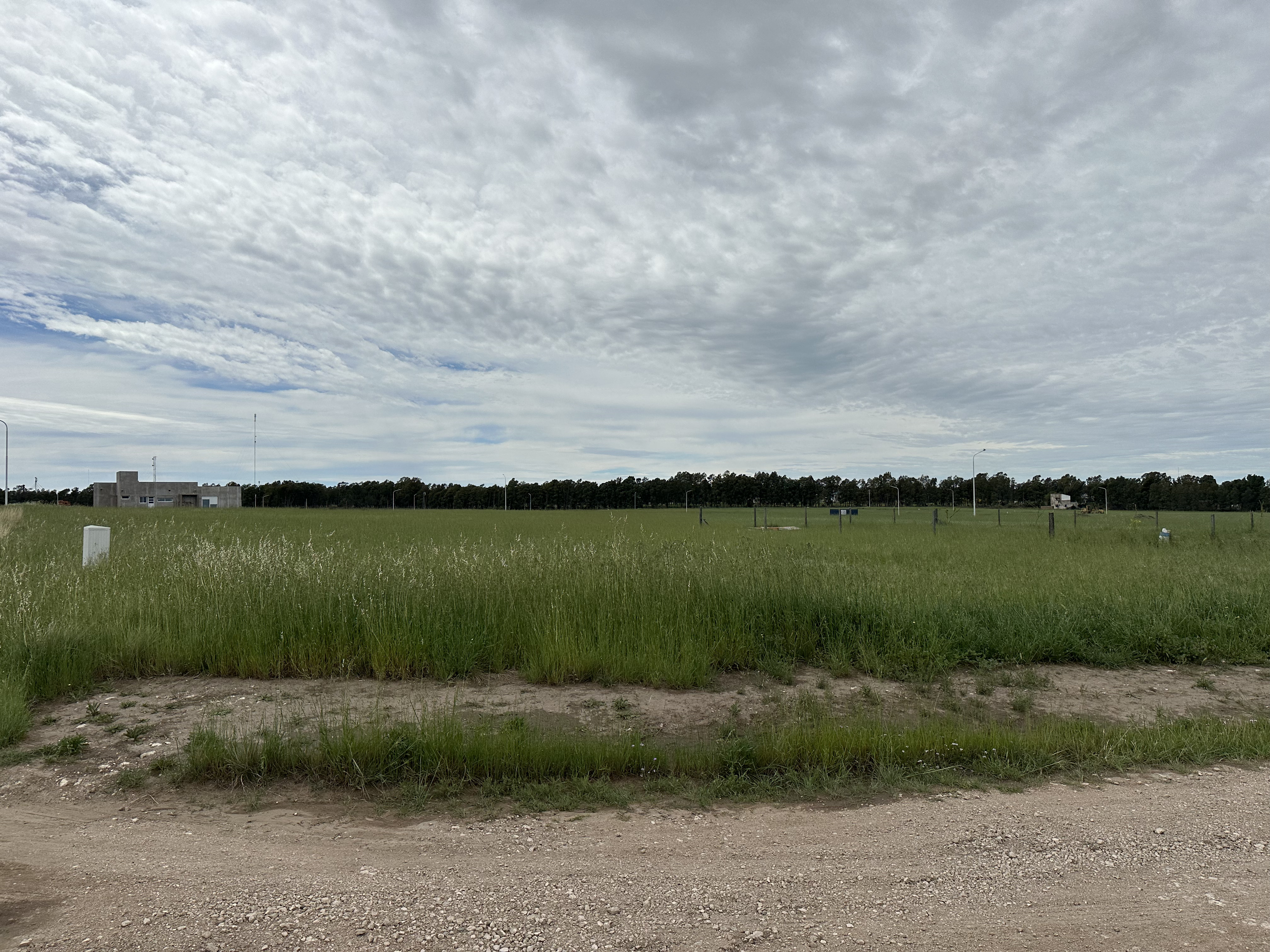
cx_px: 635
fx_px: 881
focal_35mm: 24
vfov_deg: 56.8
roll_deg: +1.2
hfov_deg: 71.6
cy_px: 476
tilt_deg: +2.3
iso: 80
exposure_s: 1/13699
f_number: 1.78
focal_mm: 6.86
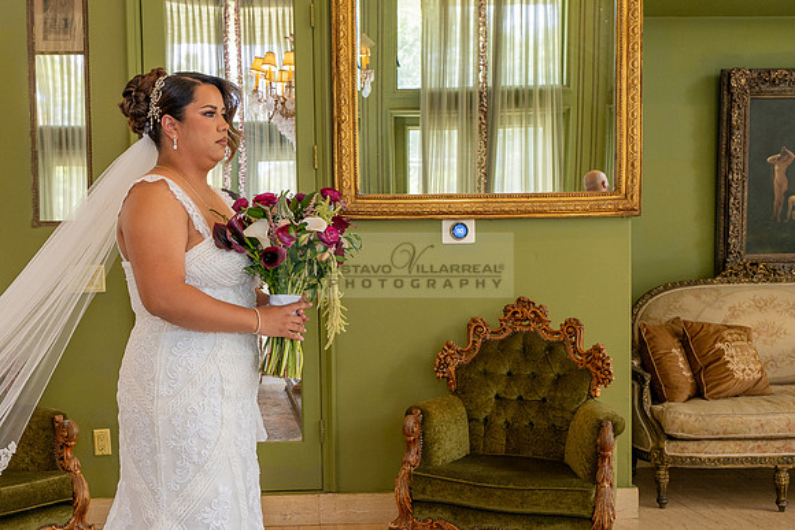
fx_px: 853
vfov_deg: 34.5
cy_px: 300
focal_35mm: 39
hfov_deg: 49.2
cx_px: 271
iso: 500
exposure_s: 1/200
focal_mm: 24
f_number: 4.5
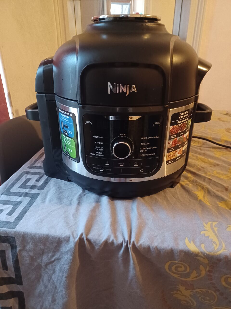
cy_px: 160
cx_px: 113
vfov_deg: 67.3
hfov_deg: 53.0
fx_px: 231
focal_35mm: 26
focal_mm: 4.6
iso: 2000
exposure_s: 1/15
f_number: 1.8
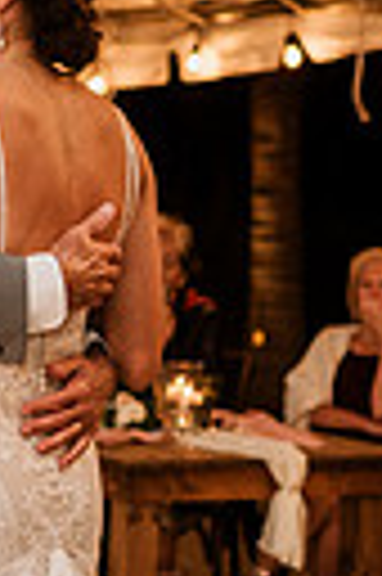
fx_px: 2665
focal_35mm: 167
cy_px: 506
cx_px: -148
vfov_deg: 12.2
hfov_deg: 8.1
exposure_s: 1/160
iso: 500
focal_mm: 35
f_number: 2
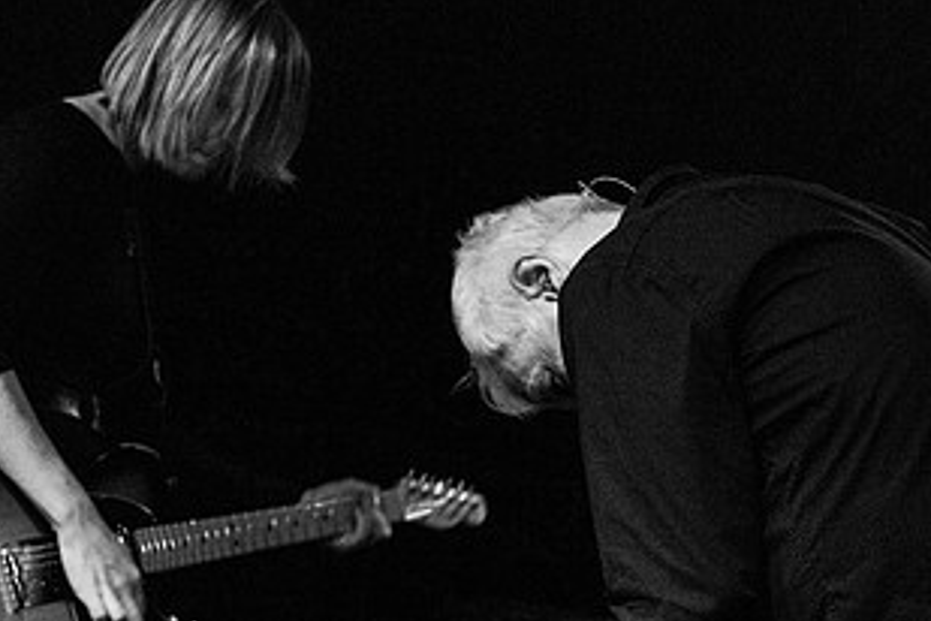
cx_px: 476
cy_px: 496
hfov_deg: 21.2
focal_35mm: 96
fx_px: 2482
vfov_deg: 14.2
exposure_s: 1/125
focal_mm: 48
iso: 3200
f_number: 3.2
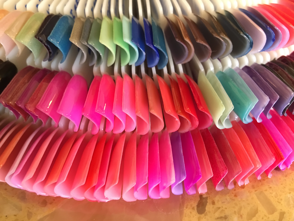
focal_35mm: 29
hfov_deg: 61.7
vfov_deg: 48.2
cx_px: 147
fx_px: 246
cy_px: 110
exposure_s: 1/15
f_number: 2.2
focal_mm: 4.15
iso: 80
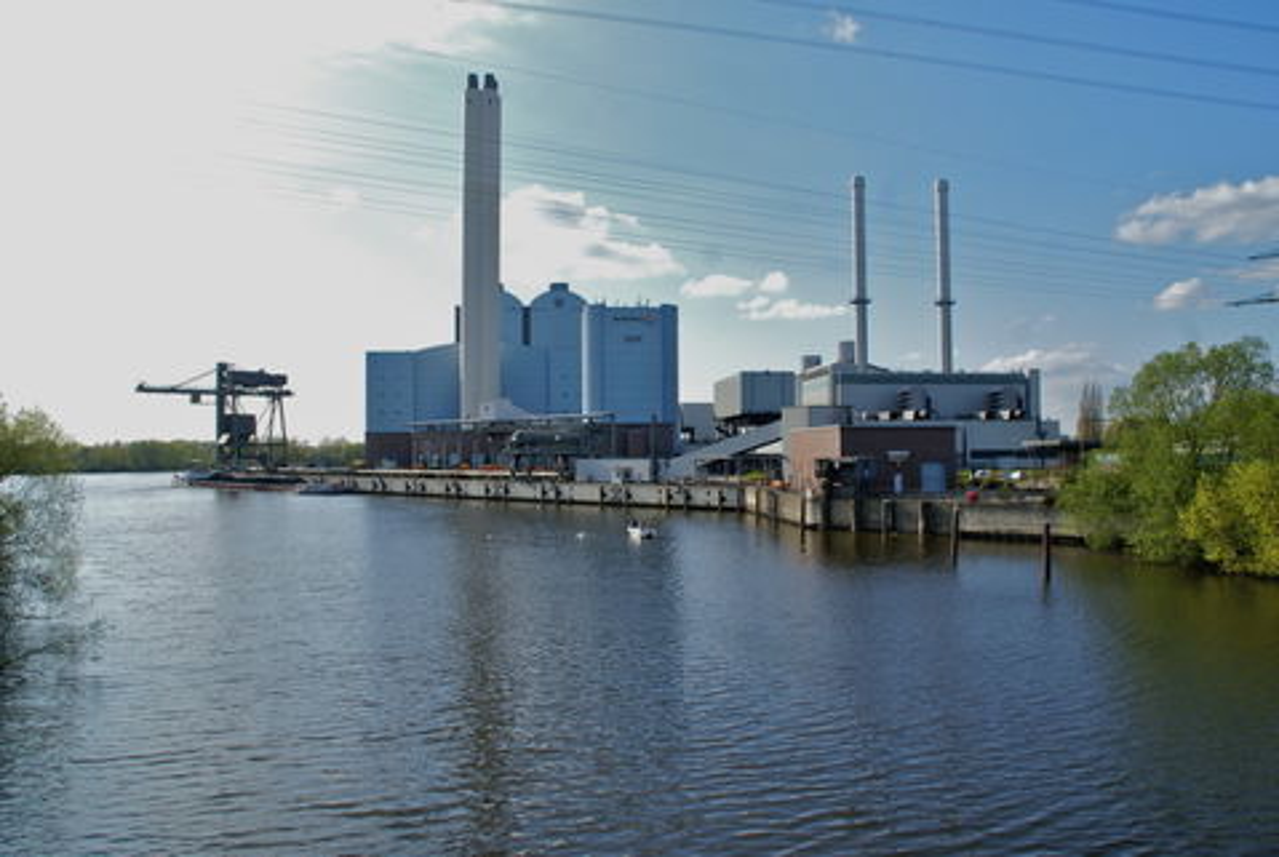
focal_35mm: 27
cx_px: 640
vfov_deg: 48.1
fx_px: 961
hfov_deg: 67.3
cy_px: 428
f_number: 10
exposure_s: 1/250
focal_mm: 18
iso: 100
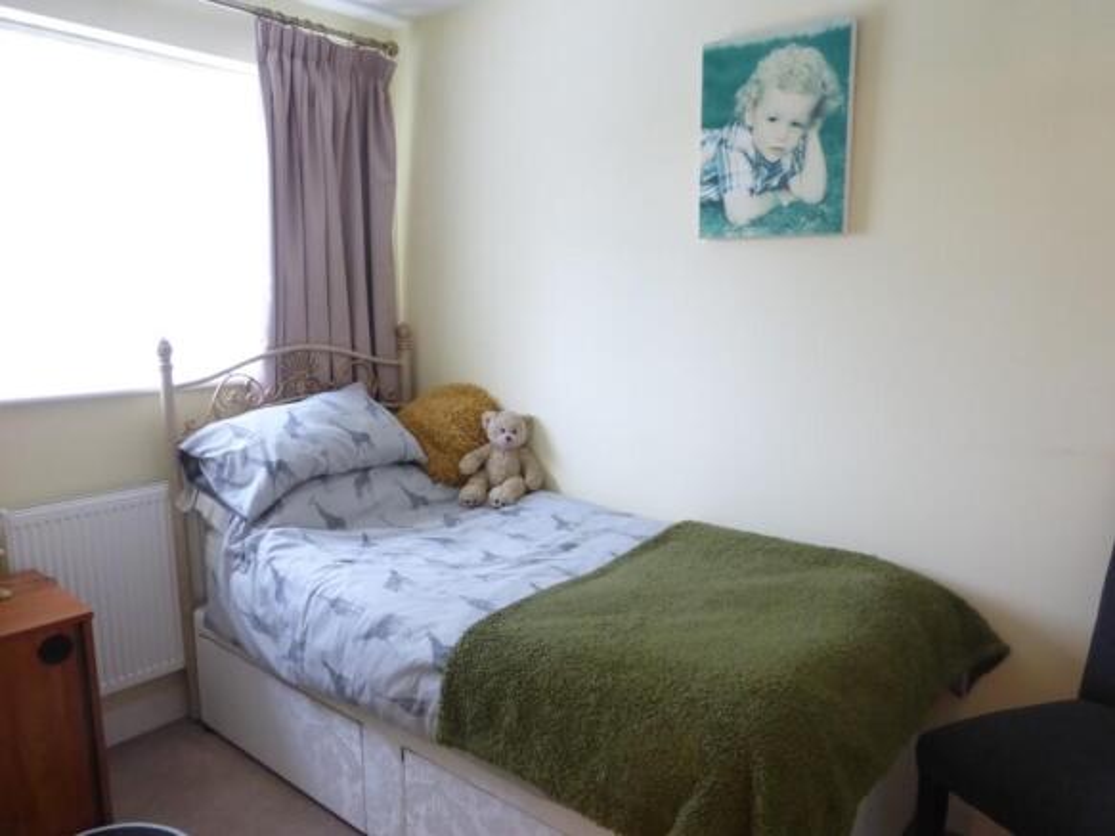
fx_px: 773
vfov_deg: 56.8
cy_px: 418
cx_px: 558
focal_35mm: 24
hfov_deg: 71.6
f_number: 3.3
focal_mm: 4.3
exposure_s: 1/15
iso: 400
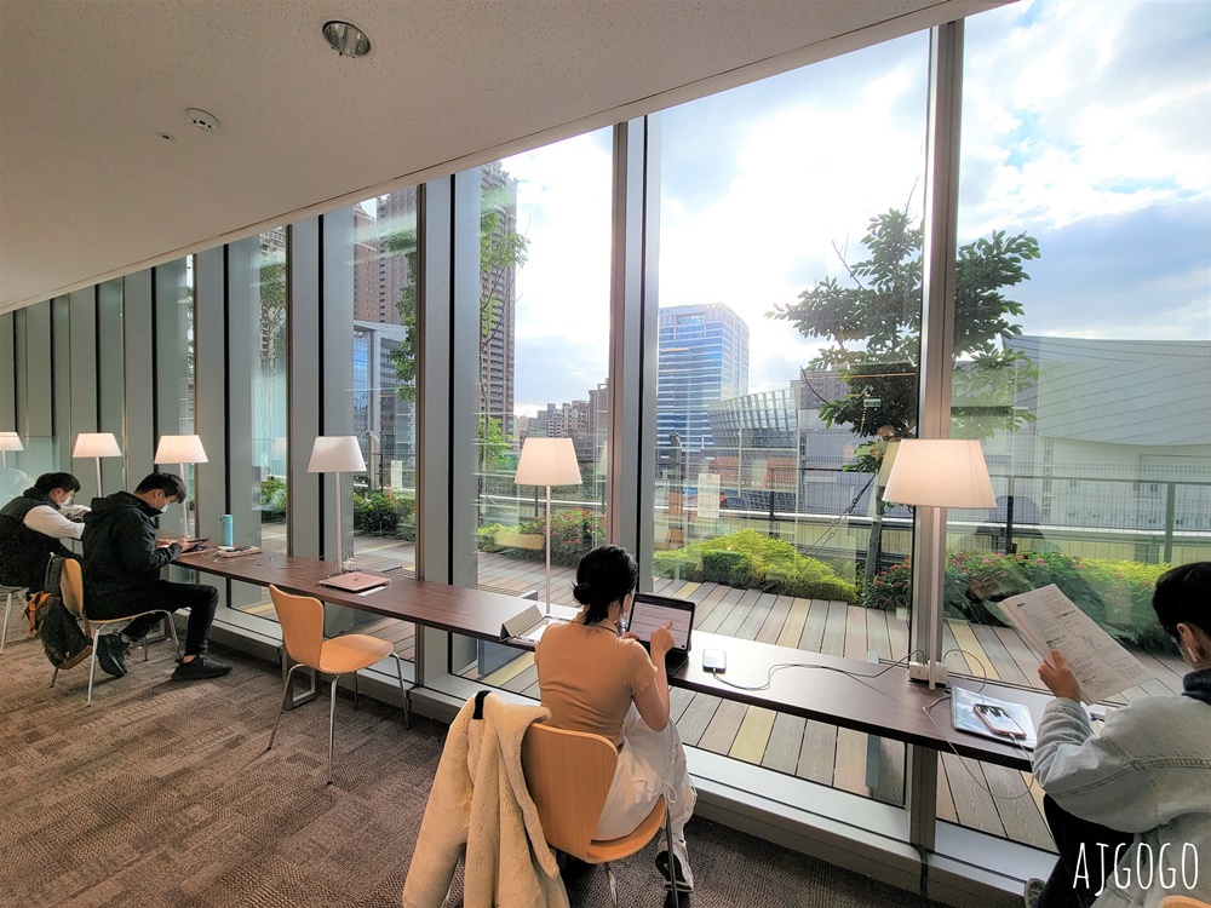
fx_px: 455
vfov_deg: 89.9
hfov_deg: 106.2
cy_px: 454
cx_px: 606
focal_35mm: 13
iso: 50
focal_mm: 2.2
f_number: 2.2
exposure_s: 1/384
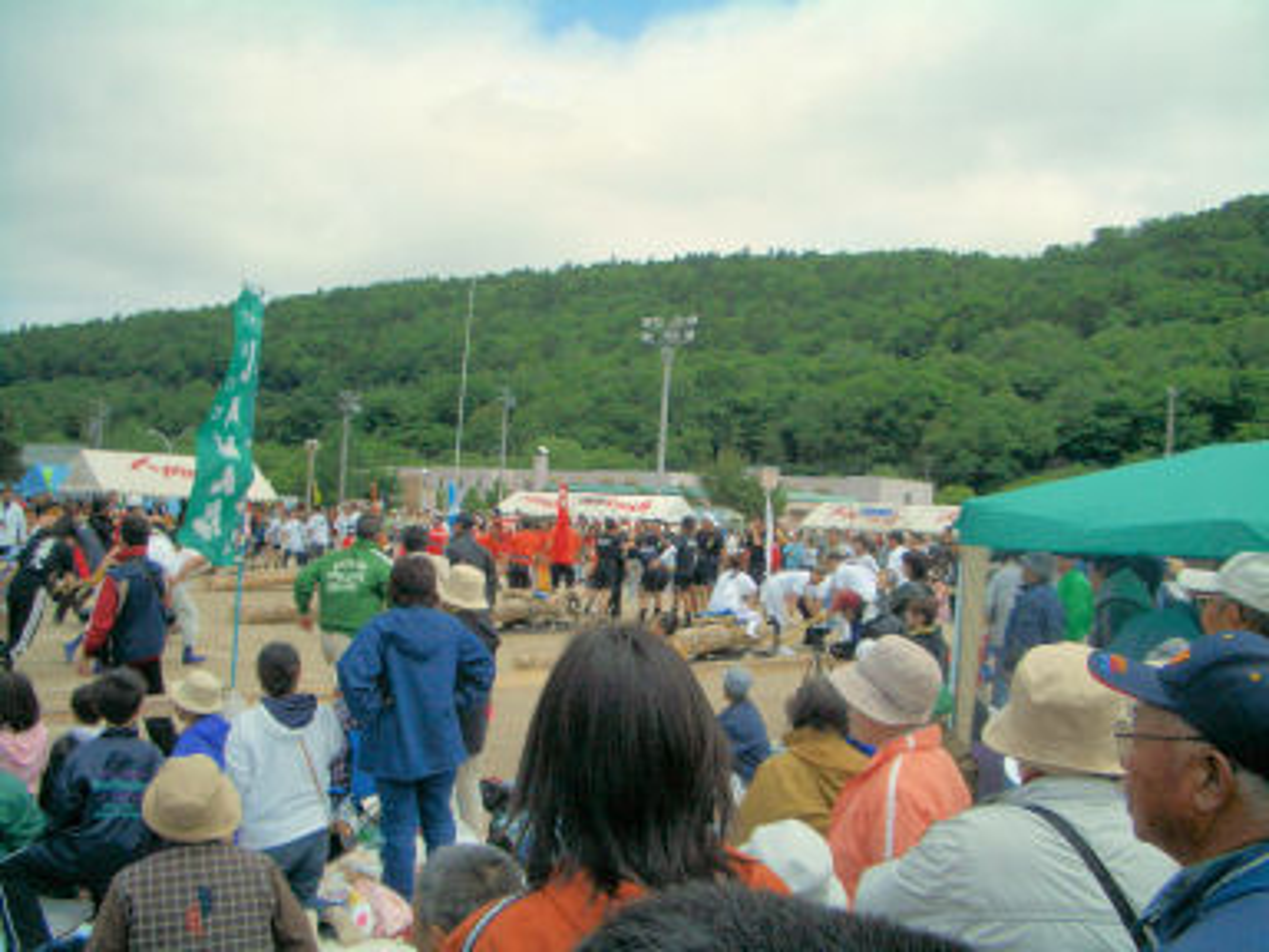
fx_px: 1283
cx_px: 634
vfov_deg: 40.7
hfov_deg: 52.6
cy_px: 476
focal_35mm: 35
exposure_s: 1/1250
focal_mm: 5.8
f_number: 4.3
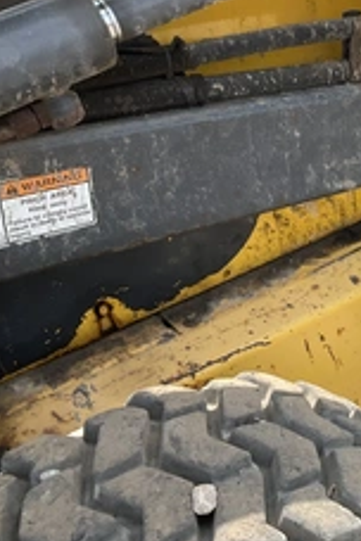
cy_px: 261
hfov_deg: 23.3
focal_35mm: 53
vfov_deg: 37.5
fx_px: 797
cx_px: 437
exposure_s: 1/719
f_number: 1.8
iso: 25
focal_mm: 3
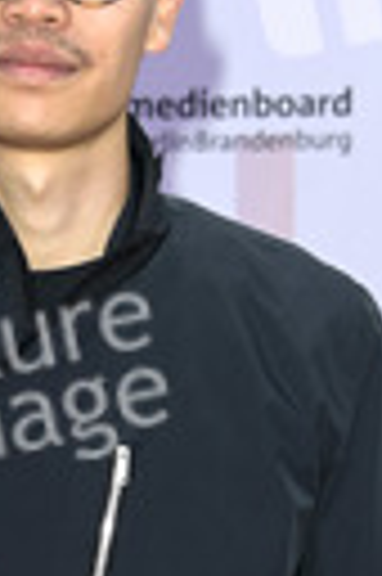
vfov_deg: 10.5
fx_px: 3080
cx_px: 67
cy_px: 626
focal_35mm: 193
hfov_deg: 7.1
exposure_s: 1/200
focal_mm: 62
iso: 250
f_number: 5.6
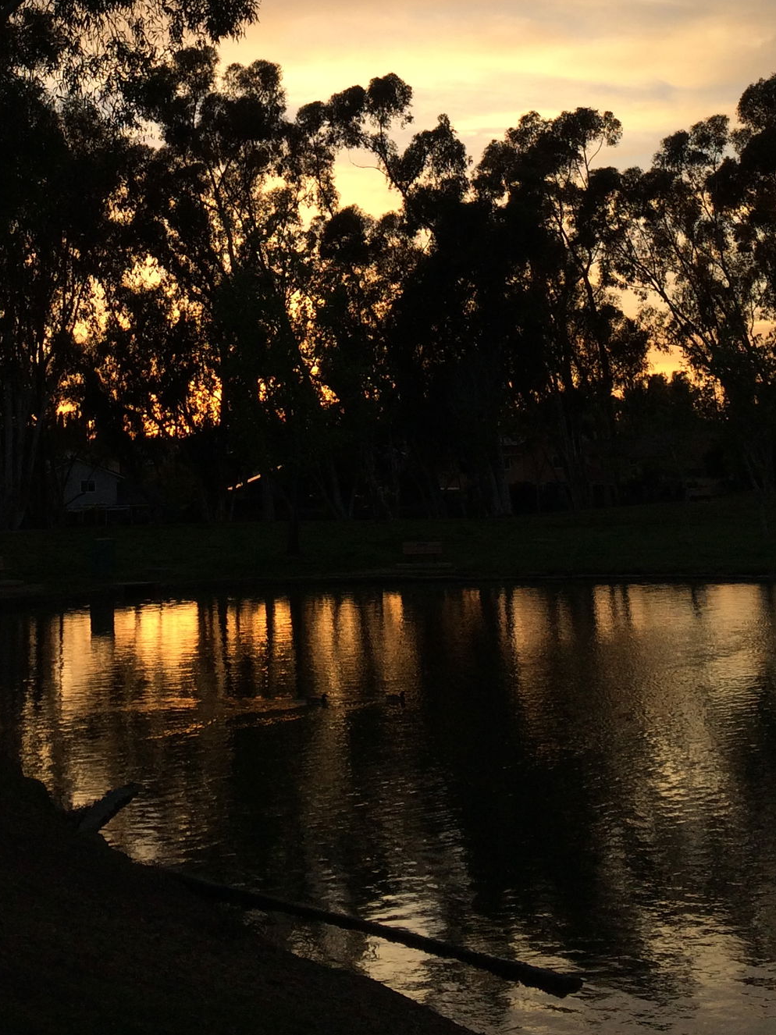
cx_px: 242
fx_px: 1674
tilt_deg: +17.8
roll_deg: +2.9
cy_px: 41
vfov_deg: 32.1
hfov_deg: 25.9
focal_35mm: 56
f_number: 2.2
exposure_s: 1/733
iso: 32
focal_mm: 4.15
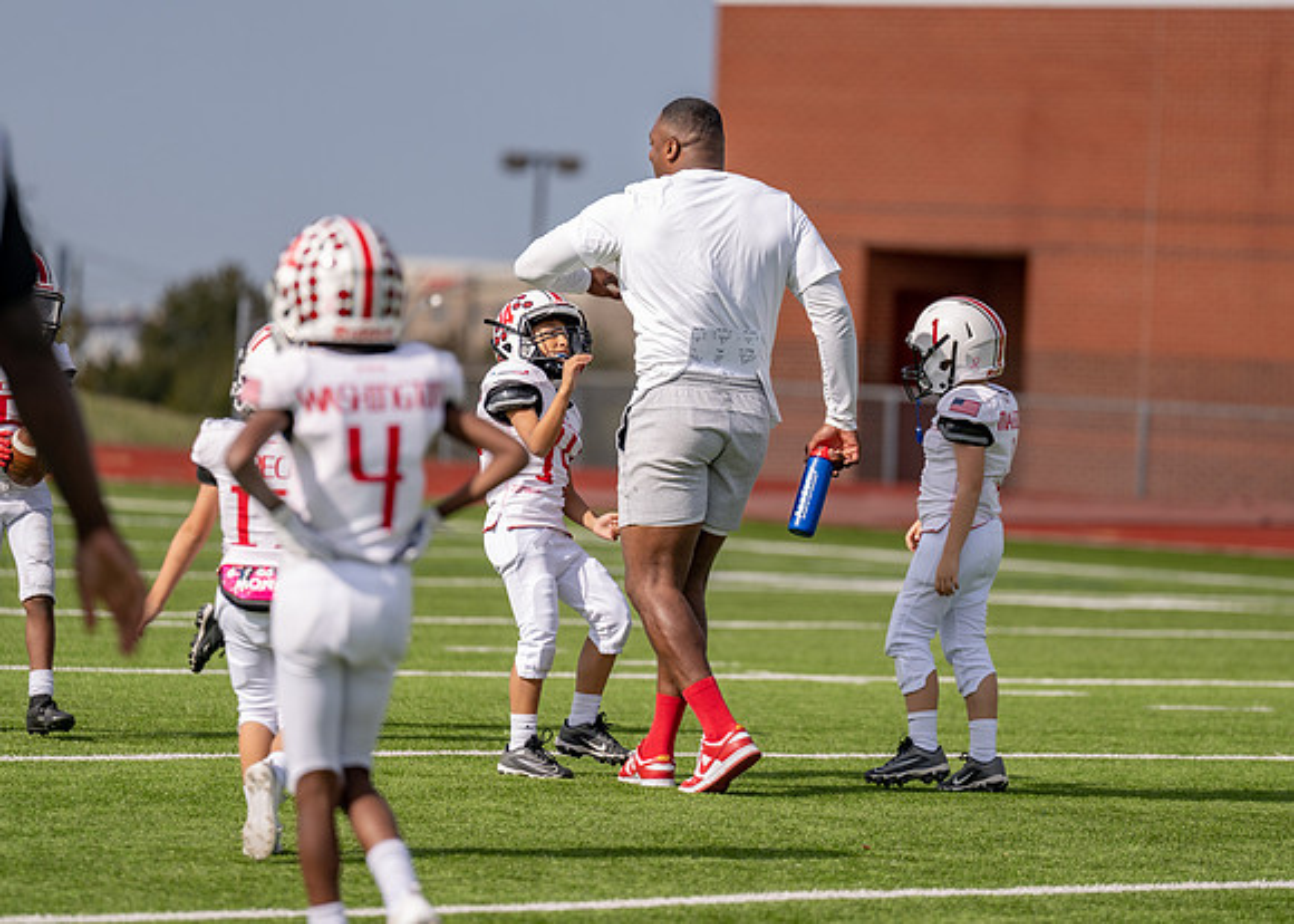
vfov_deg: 5.9
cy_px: 404
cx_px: 746
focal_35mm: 242
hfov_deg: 8.3
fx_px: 8890
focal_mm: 200
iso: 160
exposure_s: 1/4000
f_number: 2.8
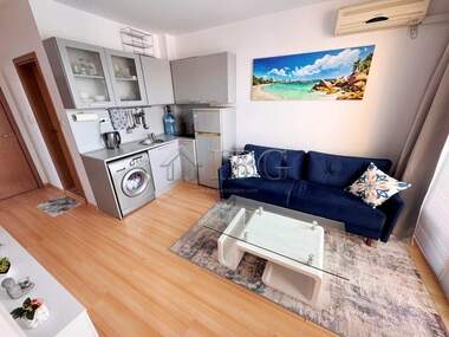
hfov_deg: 102.1
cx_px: 224
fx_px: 182
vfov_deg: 85.7
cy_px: 168
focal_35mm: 14
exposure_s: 1/99
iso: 125
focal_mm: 2.22
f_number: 2.2
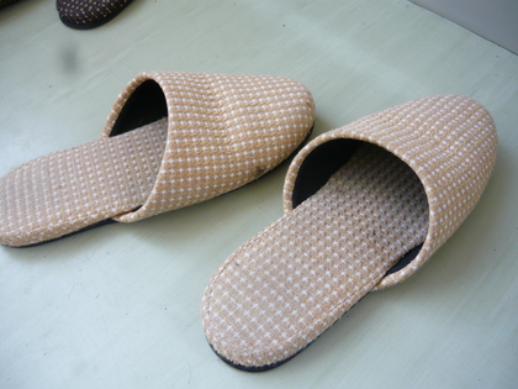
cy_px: 194
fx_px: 494
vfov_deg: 42.9
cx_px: 259
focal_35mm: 33
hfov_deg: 55.4
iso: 125
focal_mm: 5.5
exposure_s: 1/30
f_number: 2.8
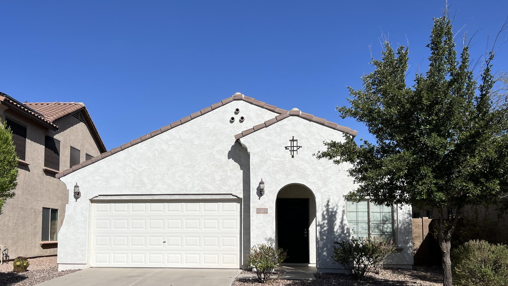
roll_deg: +0.9
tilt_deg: +4.0
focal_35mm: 37
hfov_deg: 53.8
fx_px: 498
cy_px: 188
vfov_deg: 31.8
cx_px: 213
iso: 50
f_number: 1.5
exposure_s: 1/8696
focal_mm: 5.7
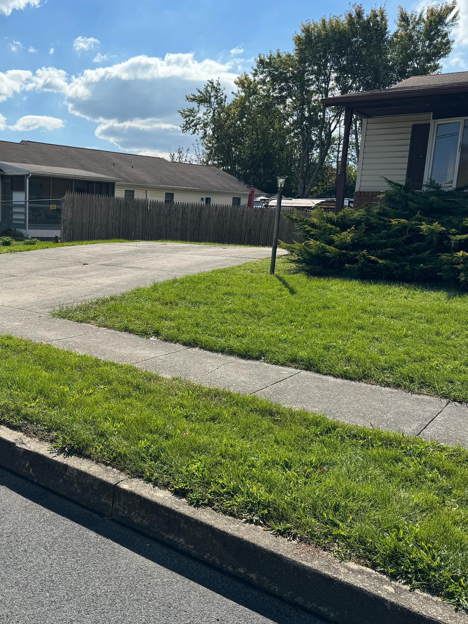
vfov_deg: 55.3
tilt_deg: -9.4
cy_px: 309
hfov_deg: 41.4
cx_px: 104
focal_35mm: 33
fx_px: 595
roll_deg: -2.1
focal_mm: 6.86
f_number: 1.78
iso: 80
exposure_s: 1/5814
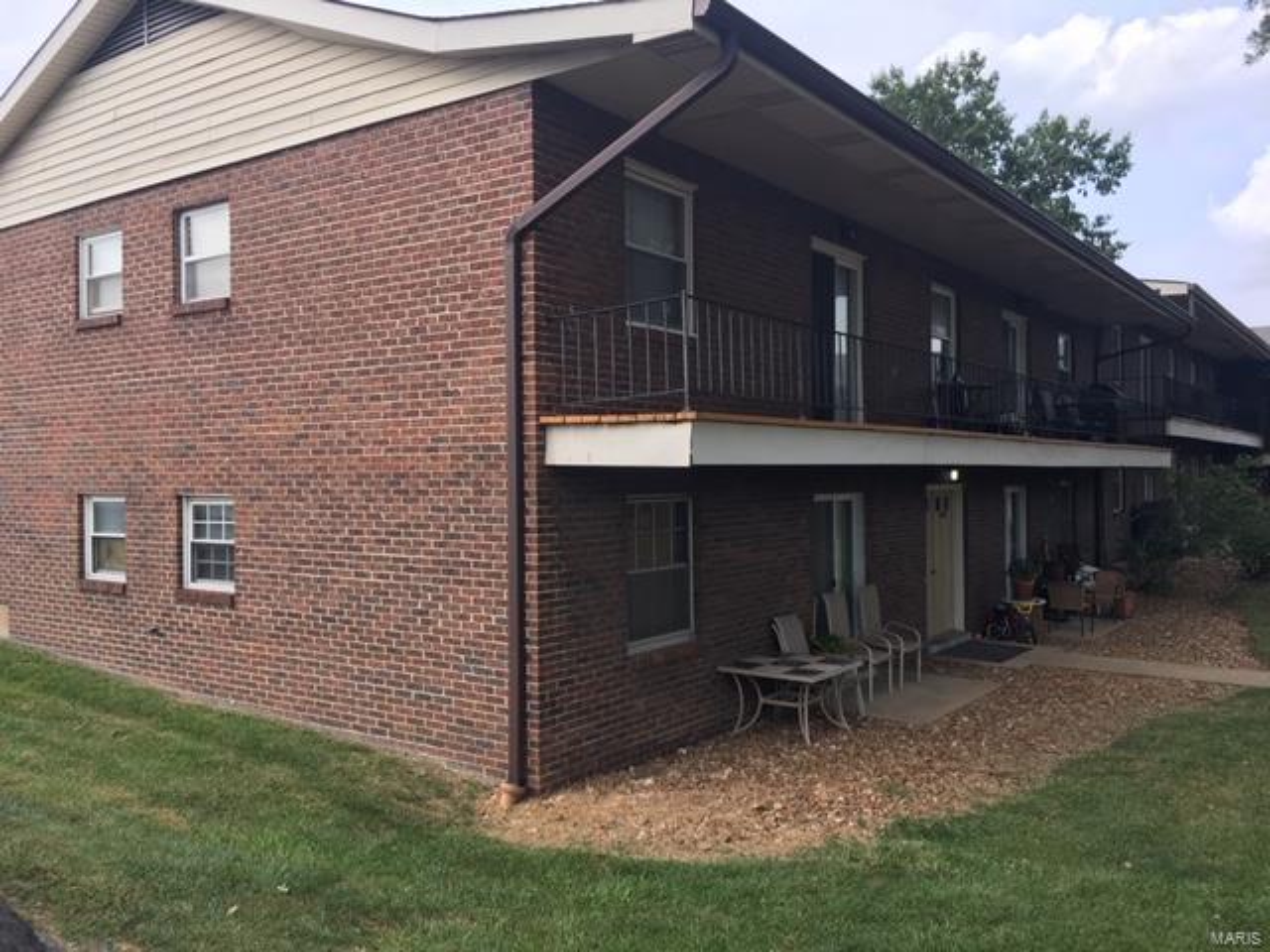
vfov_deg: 48.2
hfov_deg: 61.7
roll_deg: +0.0
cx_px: 635
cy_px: 476
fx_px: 1064
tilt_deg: -0.3
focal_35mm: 29
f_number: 2.2
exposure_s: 1/217
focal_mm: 4.15
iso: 25
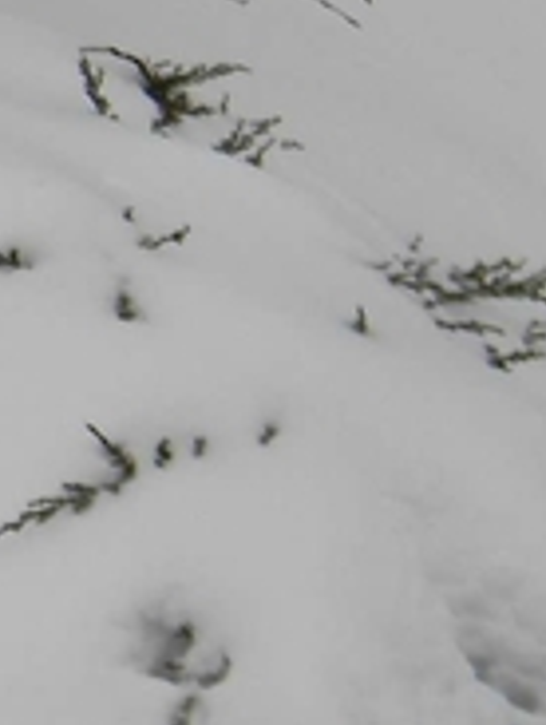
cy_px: -44
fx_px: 3626
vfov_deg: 11.3
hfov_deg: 7.3
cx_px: -1246
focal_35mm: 173
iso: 80
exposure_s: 1/135
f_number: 3.8
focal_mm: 7.3
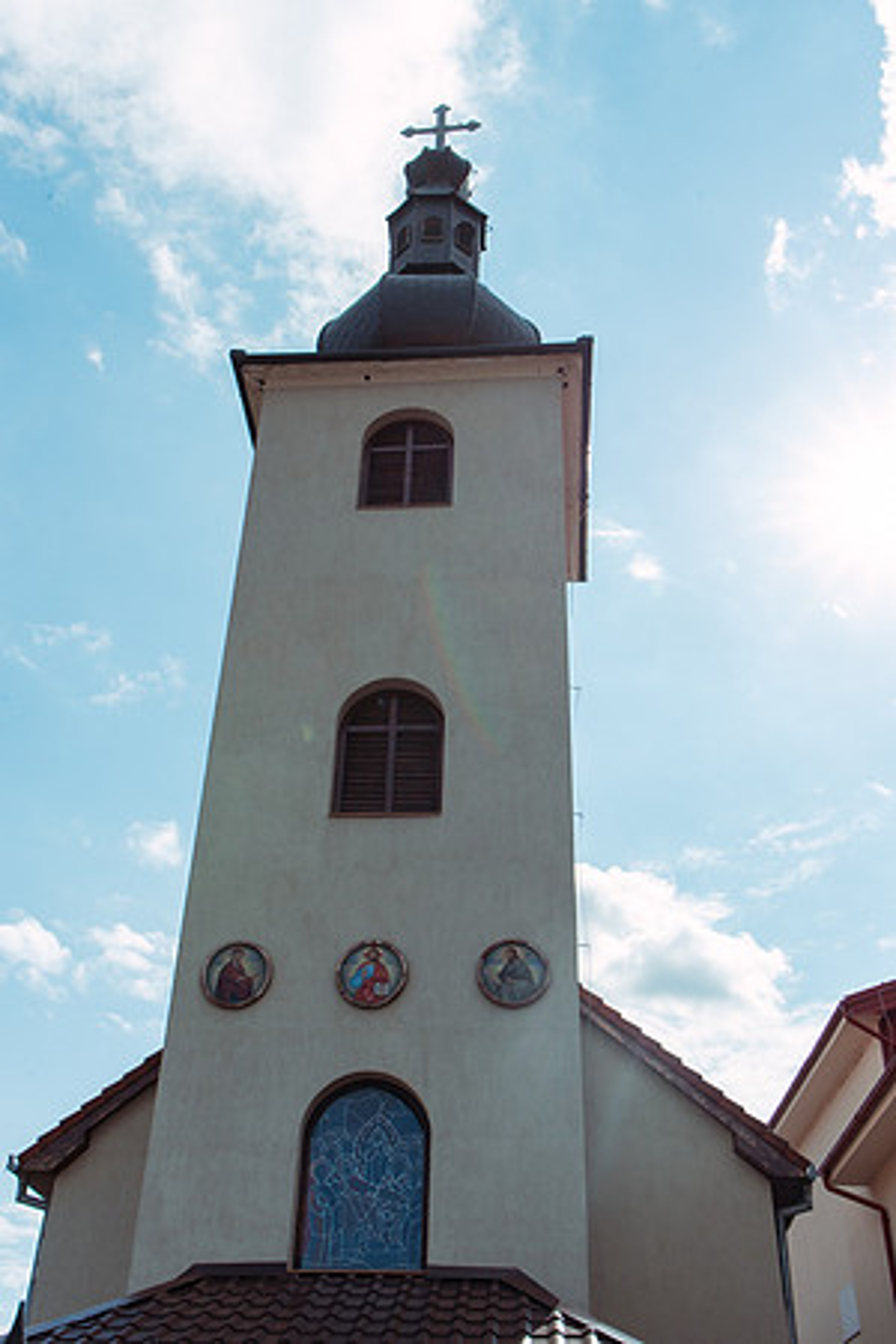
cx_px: 448
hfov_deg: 37.9
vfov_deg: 54.4
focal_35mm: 35
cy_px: 672
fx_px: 1307
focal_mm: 35
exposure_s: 1/640
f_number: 13
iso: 200
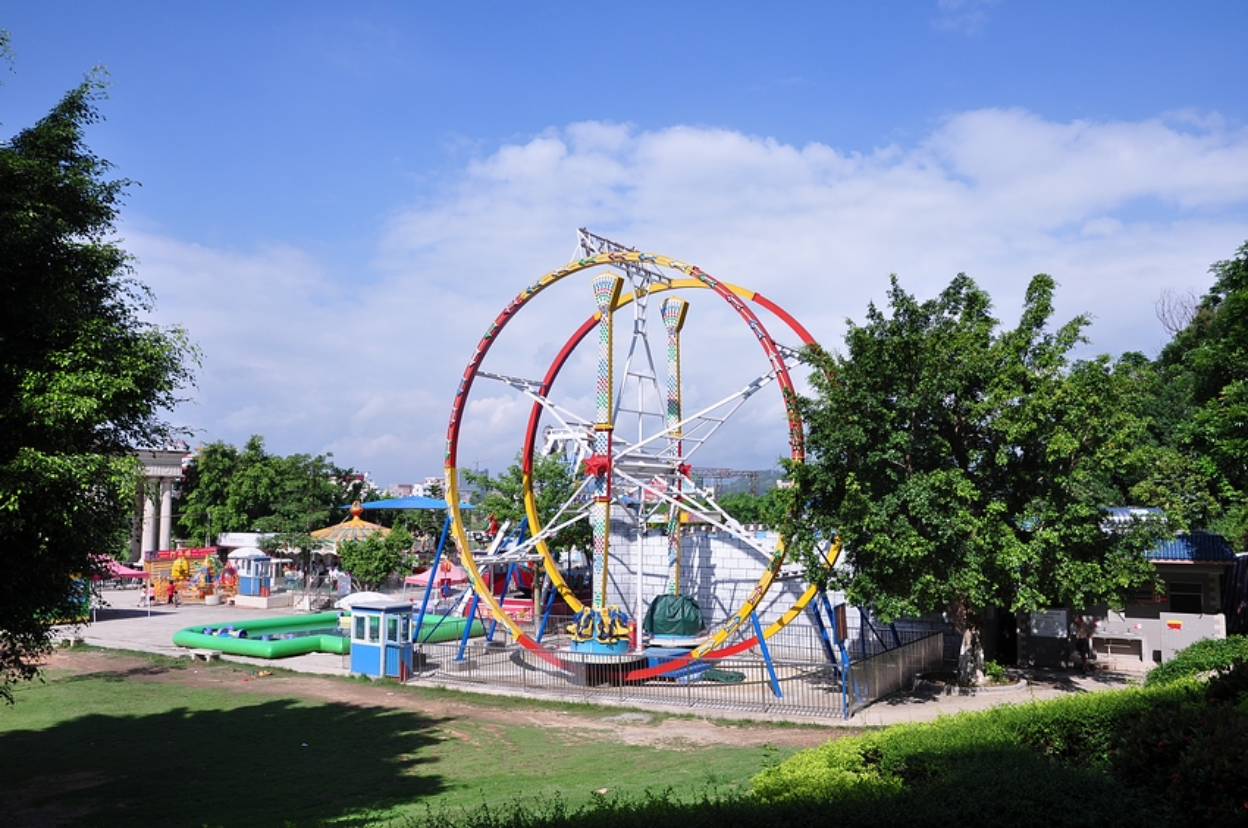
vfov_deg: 47.8
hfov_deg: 67.5
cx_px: 624
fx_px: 935
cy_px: 414
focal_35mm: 27
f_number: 9
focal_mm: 18
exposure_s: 1/400
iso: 200
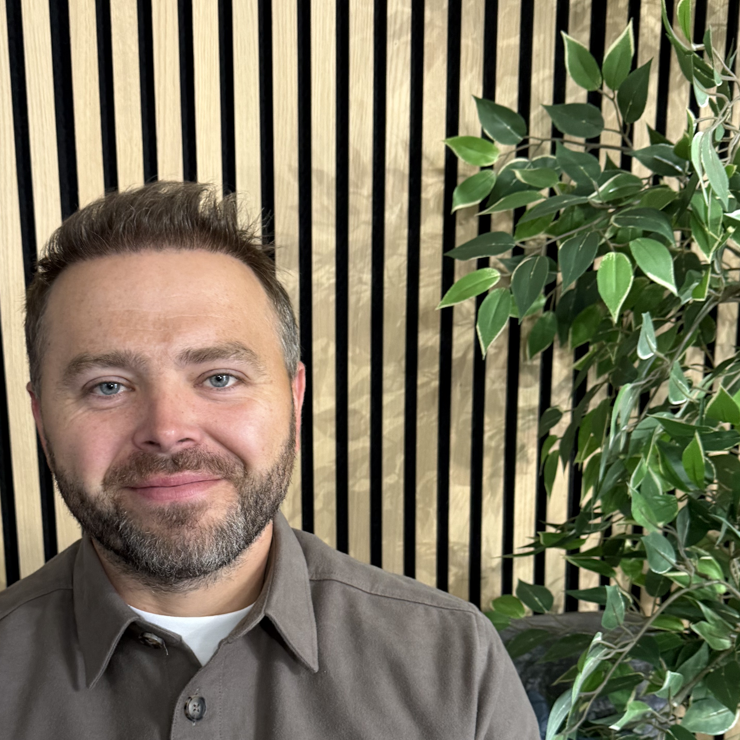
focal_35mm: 42
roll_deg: -0.6
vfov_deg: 39.4
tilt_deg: -10.3
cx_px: 290
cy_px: 510
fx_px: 1016
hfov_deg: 39.8
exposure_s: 1/50
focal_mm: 6.76
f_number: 1.78
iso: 400
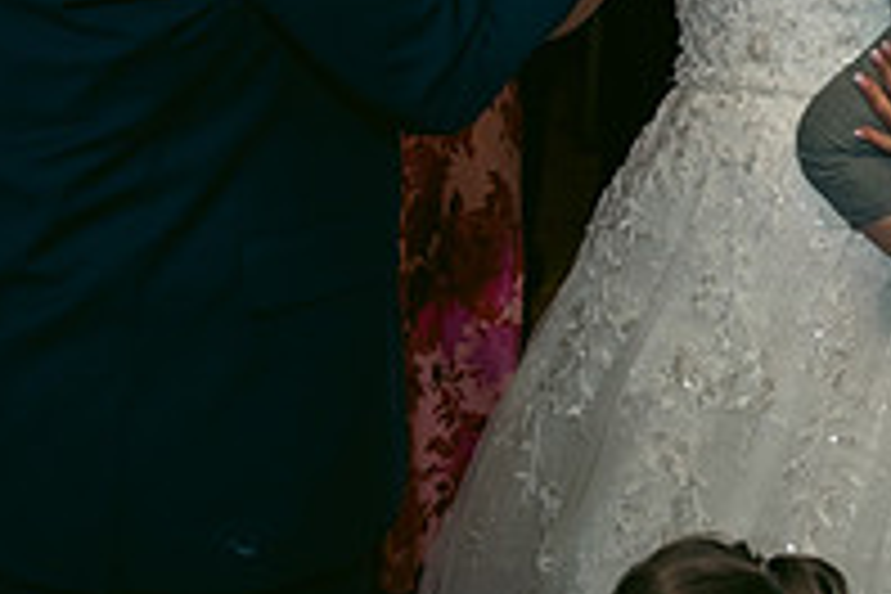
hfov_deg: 25.8
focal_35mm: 76
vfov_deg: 16.5
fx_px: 1881
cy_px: -268
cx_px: 792
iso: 640
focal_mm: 26
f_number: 3.5
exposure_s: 1/160
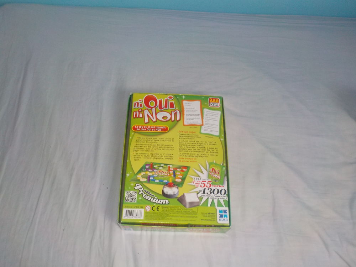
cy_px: 134
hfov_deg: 60.0
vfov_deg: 46.8
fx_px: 309
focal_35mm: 30
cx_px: 178
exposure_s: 1/30
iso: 200
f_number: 3.3
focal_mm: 4.1
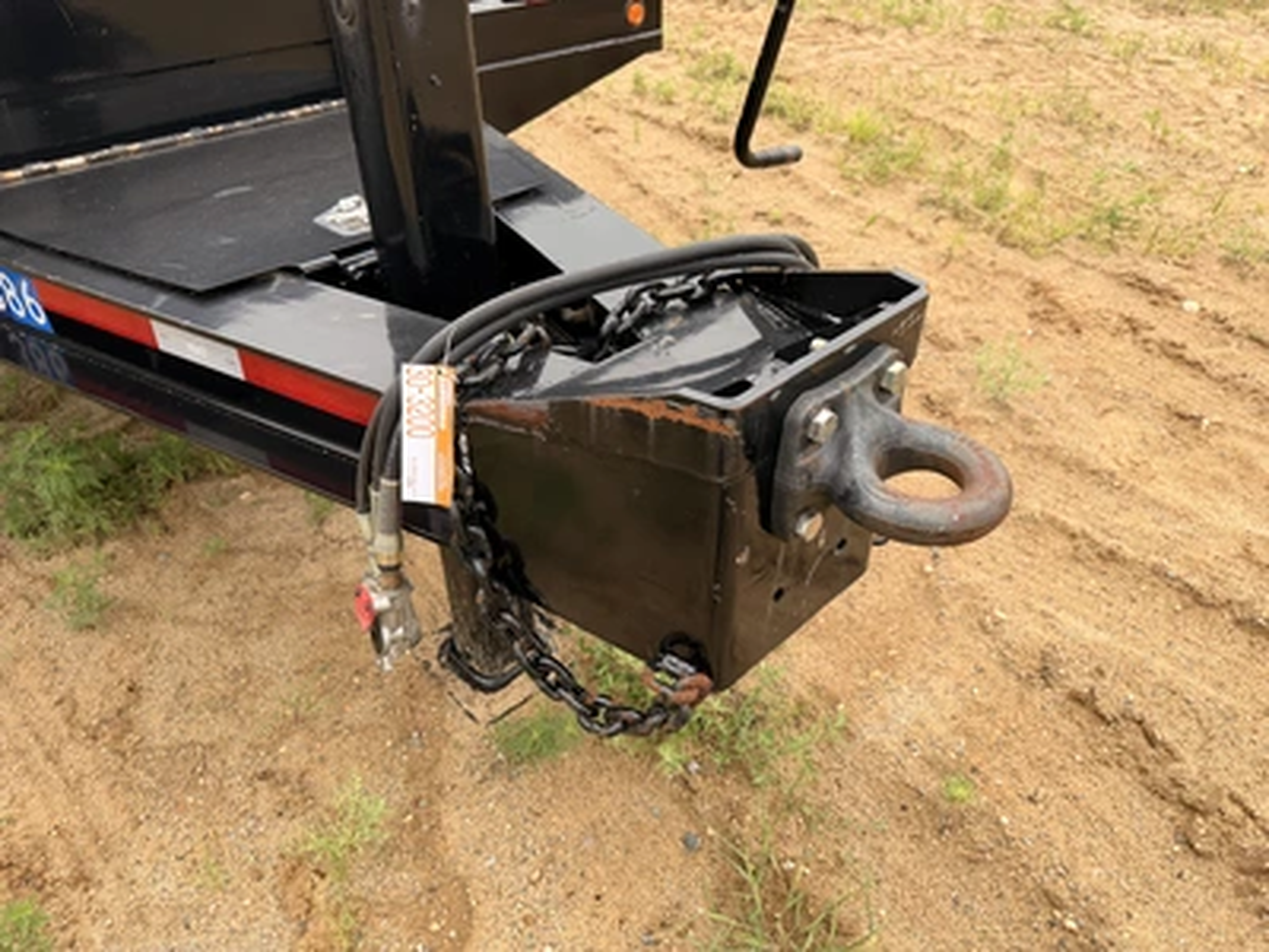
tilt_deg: -37.8
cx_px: 634
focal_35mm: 24
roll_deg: +2.1
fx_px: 880
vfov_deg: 56.8
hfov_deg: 71.6
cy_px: 476
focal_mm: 6.76
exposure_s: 1/772
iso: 100
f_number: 1.78
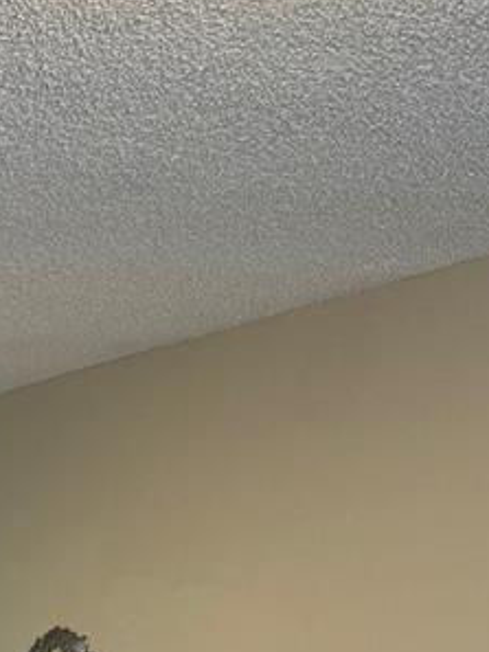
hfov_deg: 13.7
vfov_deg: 19.1
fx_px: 1826
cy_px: 790
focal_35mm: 97
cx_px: -368
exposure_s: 1/60
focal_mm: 6.76
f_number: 1.78
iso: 125
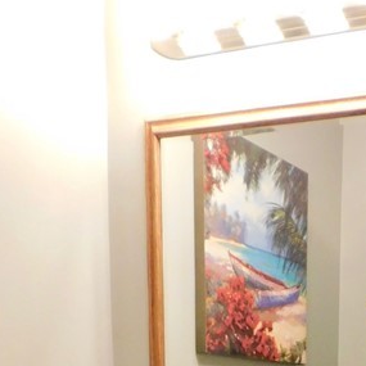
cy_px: 571
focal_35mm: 73
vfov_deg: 20.0
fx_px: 873
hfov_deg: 22.5
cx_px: 385
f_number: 3
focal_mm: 4
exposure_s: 1/30
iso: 280
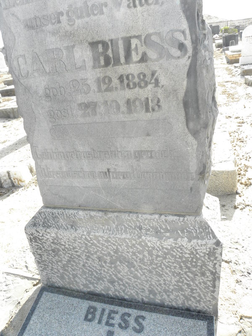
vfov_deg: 67.3
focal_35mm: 26
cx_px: 126
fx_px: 252
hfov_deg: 53.1
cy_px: 168
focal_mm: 4.6
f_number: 5.6
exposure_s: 1/200
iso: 200
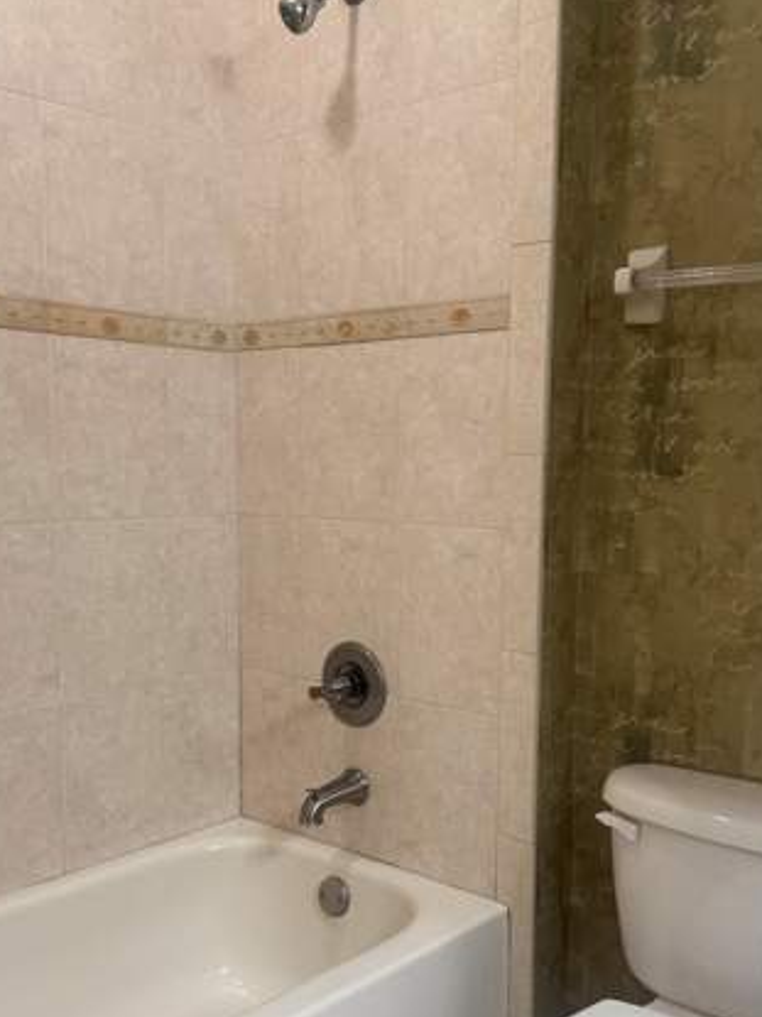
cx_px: 360
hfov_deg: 38.6
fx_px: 1087
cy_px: 613
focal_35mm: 37
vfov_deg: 49.8
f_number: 1.78
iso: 160
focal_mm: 6.76
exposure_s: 1/60
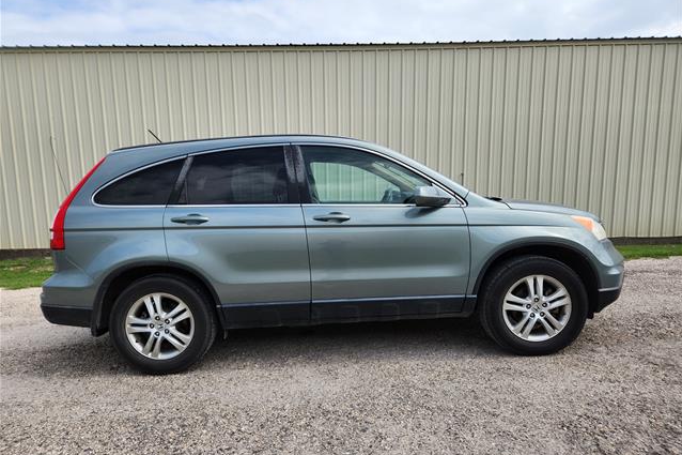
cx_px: 341
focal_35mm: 24
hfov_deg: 73.8
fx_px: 455
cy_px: 243
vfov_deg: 53.1
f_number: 1.8
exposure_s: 1/1453
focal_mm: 5.4
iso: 20
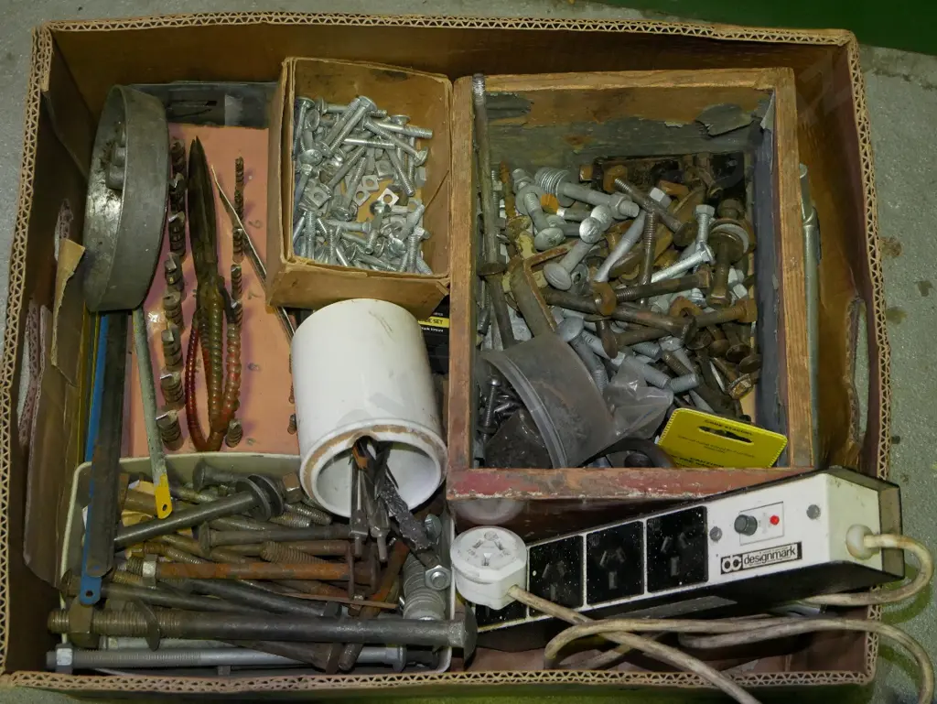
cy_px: 352
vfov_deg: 22.3
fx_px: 1787
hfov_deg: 29.4
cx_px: 468
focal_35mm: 66
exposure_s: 1/125
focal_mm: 33
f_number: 5.6
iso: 3200
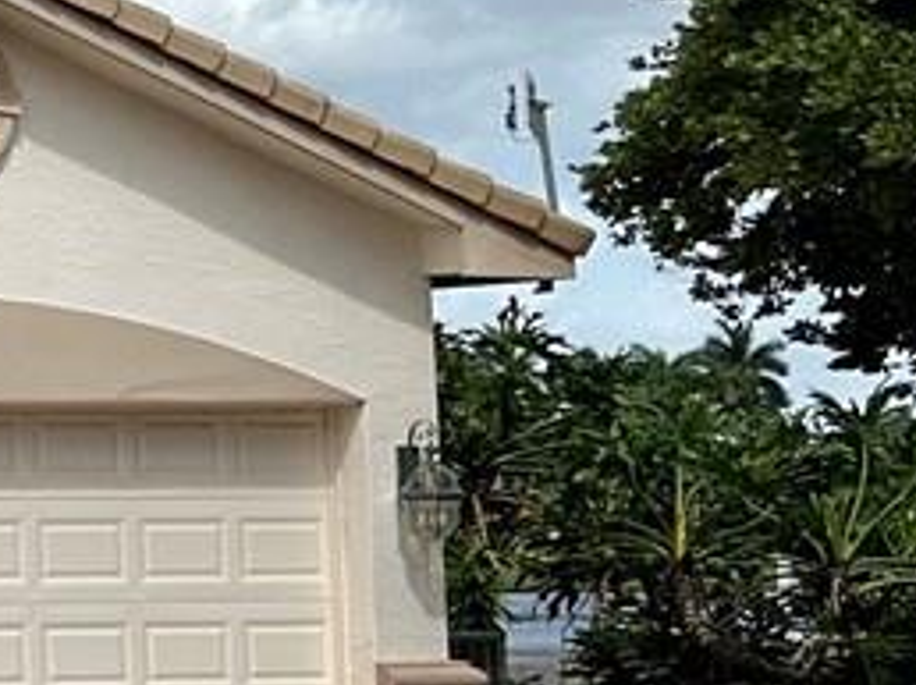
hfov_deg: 10.0
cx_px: -1814
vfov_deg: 9.9
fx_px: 3939
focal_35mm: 149
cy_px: 266
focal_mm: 6.86
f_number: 1.78
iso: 80
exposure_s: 1/5848
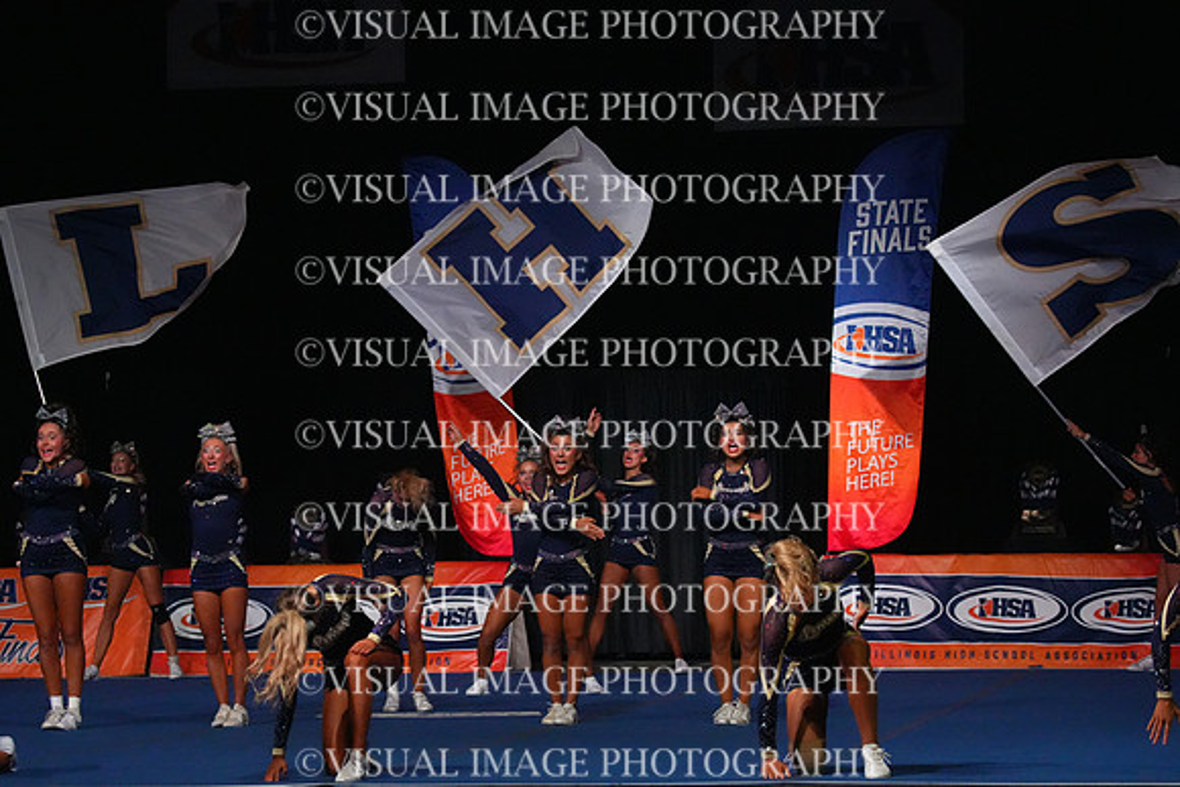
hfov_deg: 13.7
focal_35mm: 150
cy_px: 394
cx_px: 590
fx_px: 4918
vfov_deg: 9.2
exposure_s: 1/1250
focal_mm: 150
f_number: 5.6
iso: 16000
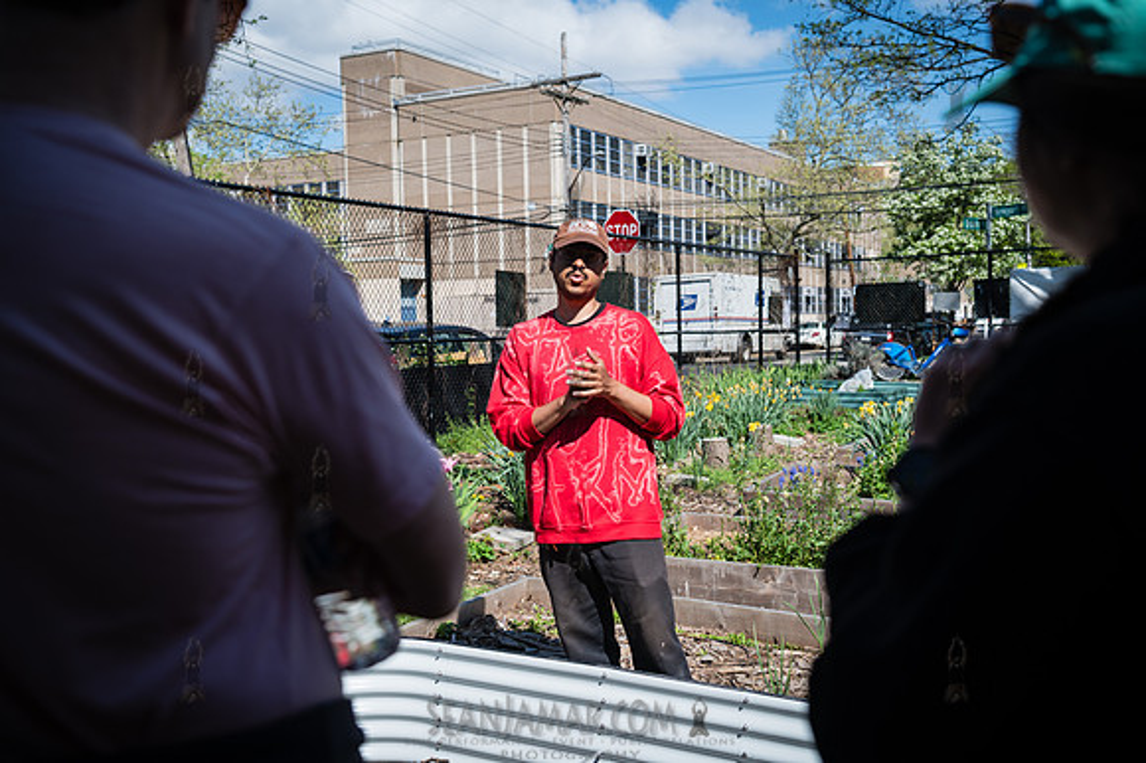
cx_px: 573
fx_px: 1113
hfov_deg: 54.5
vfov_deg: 37.8
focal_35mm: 35
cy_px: 382
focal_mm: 35
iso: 100
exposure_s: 1/1000
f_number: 3.5
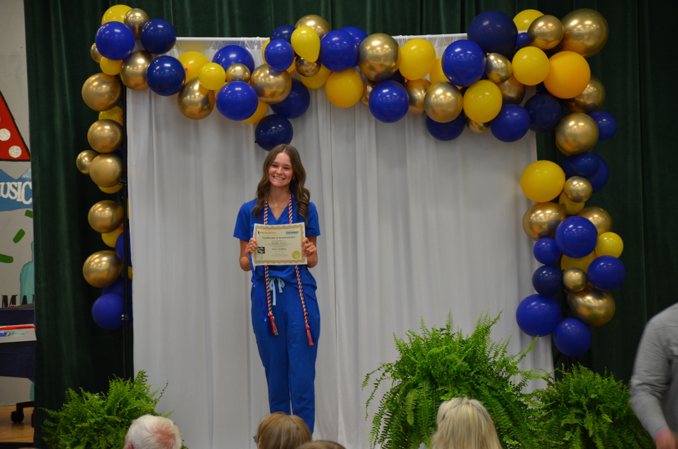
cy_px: 224
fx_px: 2960
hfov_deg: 13.1
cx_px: 339
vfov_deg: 8.7
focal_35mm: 158
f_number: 5.6
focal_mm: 105
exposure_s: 1/30
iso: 800
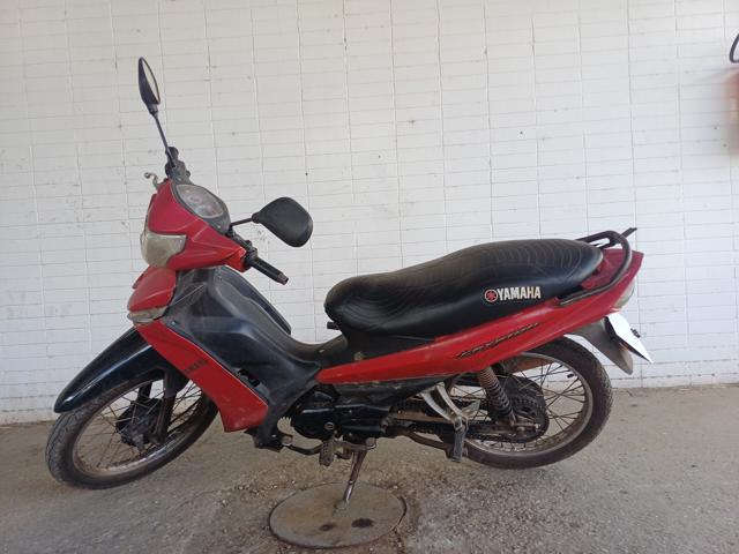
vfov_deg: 54.9
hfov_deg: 69.4
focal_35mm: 25
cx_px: 370
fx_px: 534
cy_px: 277
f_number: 1.8
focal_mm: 4.65
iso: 50
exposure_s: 1/100
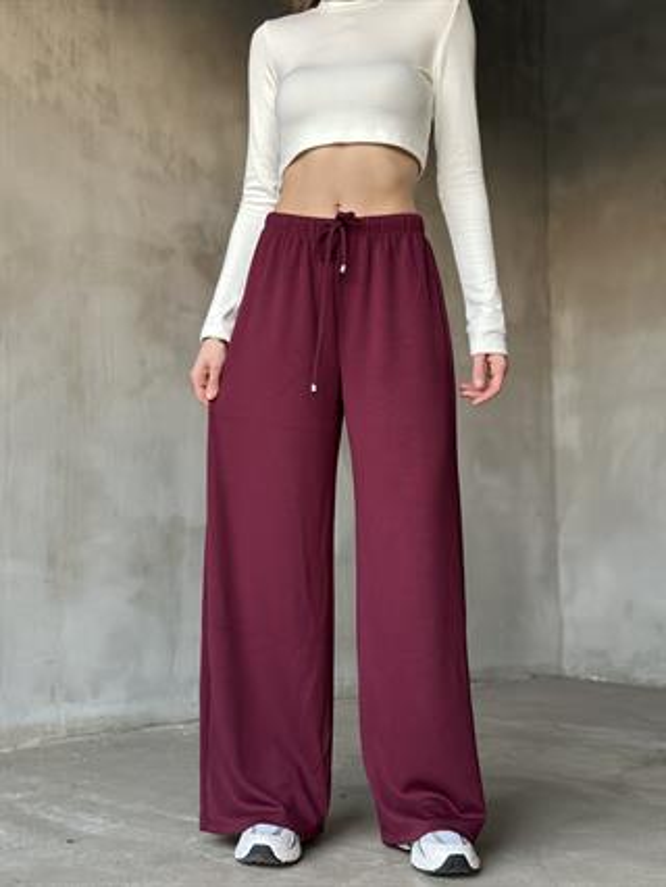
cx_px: 333
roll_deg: -1.1
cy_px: 444
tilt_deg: +4.1
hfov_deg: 30.3
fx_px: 1230
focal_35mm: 48
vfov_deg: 39.6
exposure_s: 1/60
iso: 320
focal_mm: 6.86
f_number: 1.78
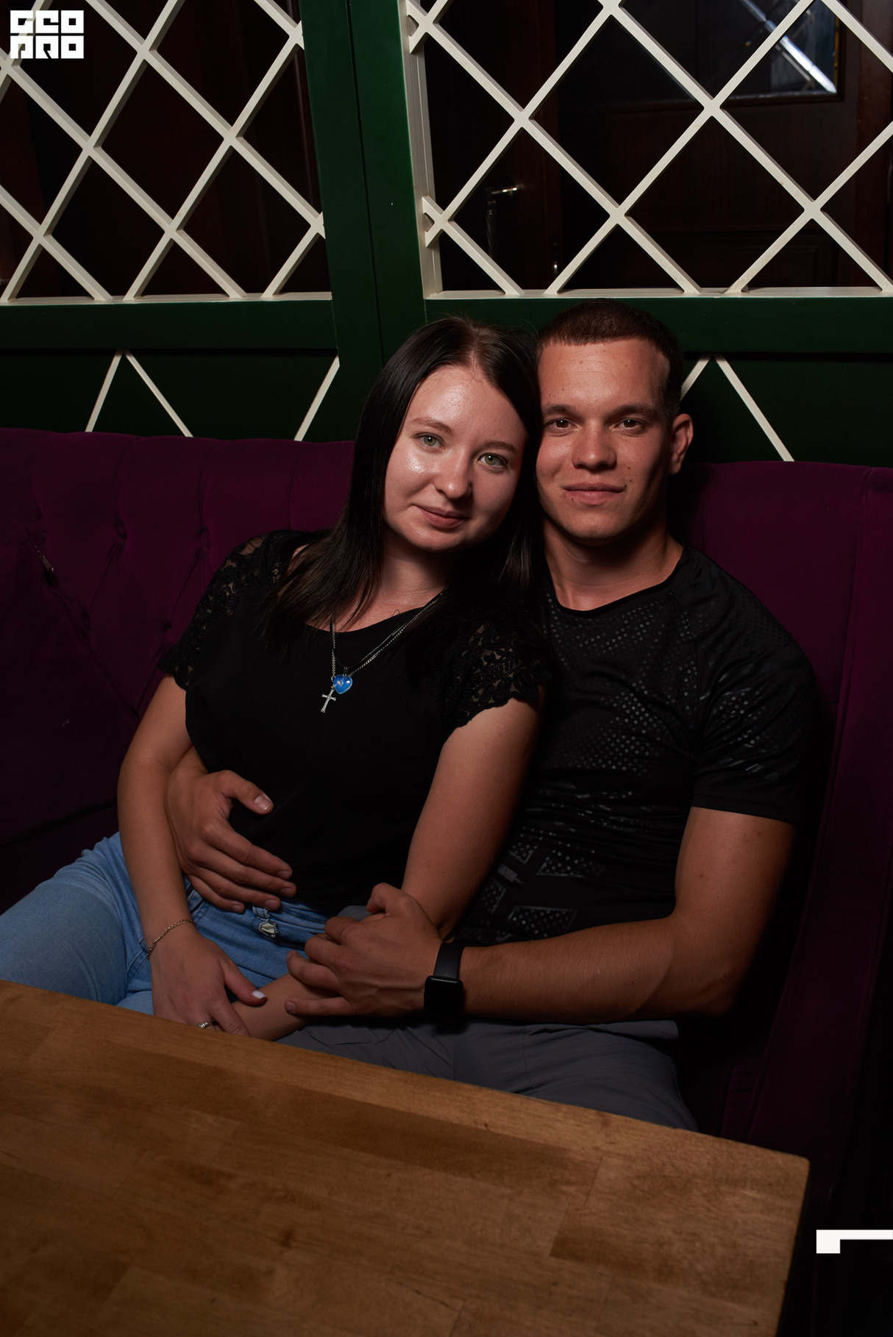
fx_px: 1301
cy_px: 668
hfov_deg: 37.9
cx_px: 446
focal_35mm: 35
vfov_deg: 54.4
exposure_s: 1/160
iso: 250
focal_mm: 35
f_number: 8
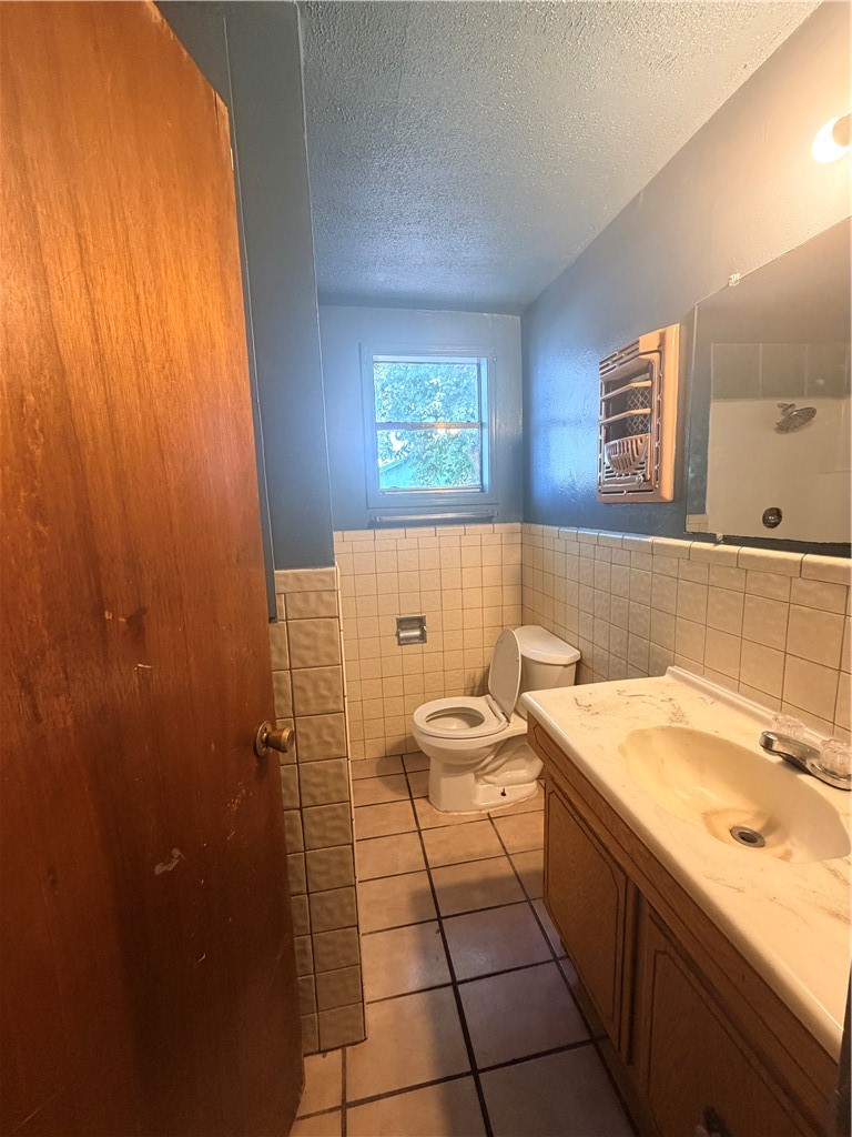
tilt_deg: -6.4
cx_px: 426
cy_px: 568
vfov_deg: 102.1
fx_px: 459
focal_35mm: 14
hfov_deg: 85.7
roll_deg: +2.5
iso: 400
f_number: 2.2
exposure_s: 1/60
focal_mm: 2.22
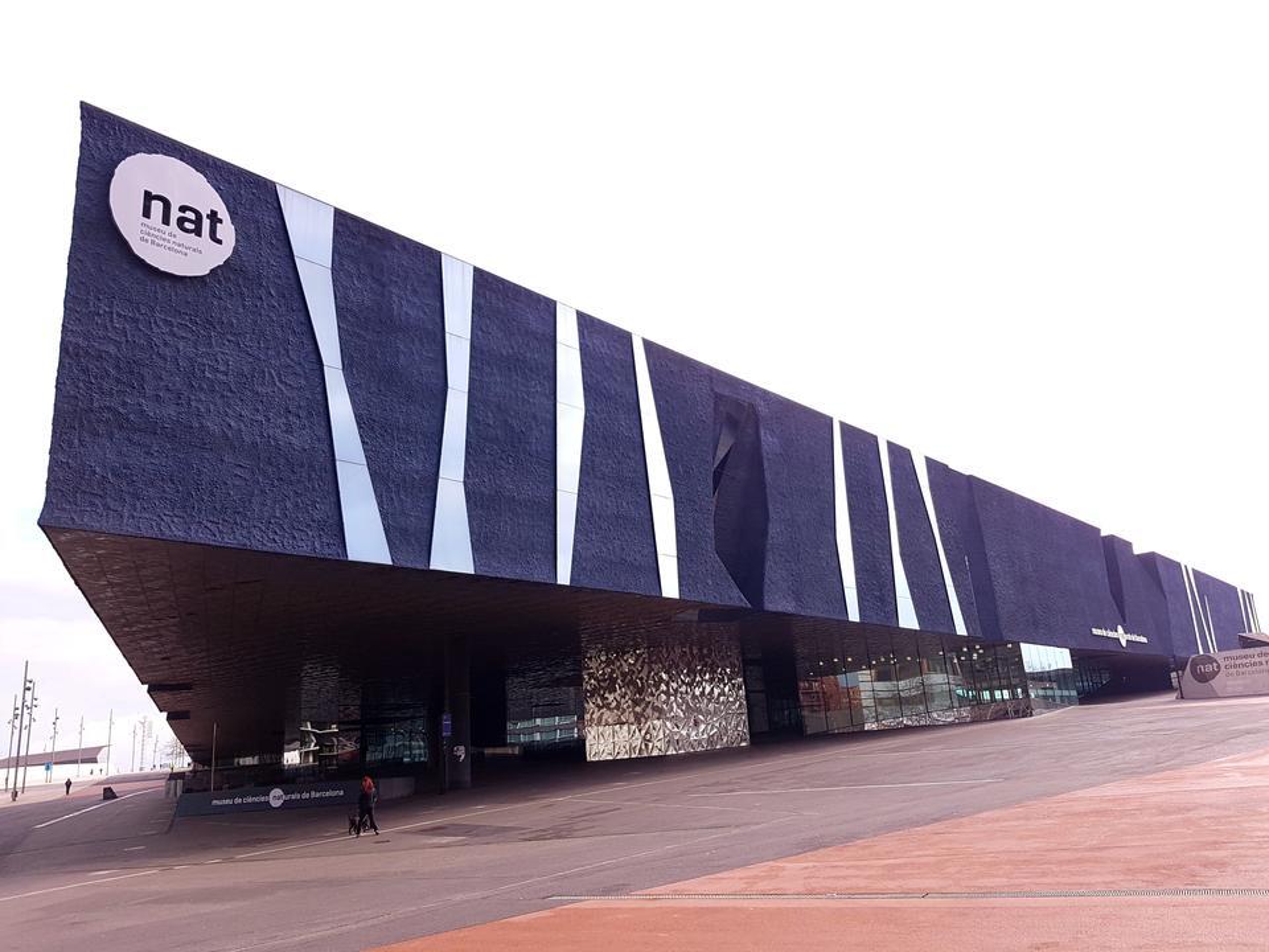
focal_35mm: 26
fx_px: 953
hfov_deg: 67.3
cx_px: 634
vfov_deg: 53.1
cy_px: 476
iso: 50
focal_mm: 4.2
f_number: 1.7
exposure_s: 1/1000
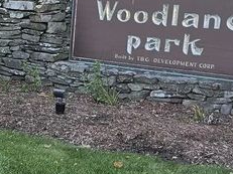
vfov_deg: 14.3
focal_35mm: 102
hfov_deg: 18.9
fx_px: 686
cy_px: 177
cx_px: 12
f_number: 1.7
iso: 50
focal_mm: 6.3
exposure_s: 1/180
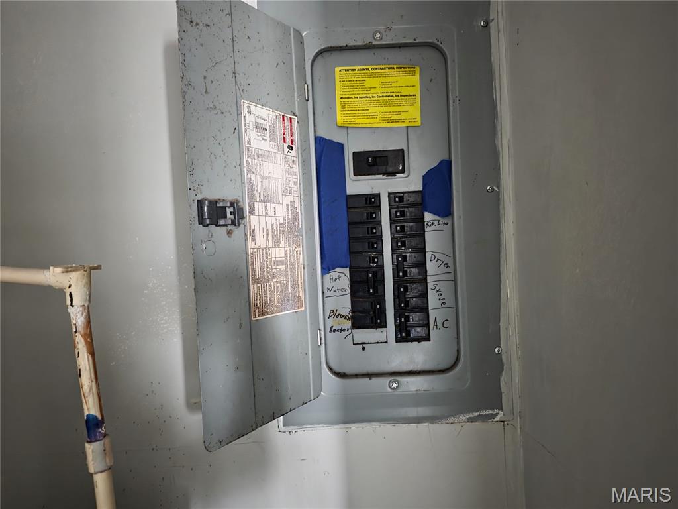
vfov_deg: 58.9
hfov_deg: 73.9
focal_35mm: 23
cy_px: 254
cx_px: 339
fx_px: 450
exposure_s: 1/20
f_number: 1.7
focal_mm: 6.3
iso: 1600
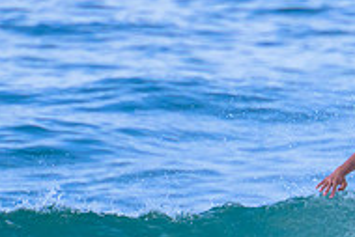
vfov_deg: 0.4
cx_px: 358
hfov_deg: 0.6
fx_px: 33010
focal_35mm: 3345
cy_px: 356
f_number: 11
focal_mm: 800
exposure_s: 1/2000
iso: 1250
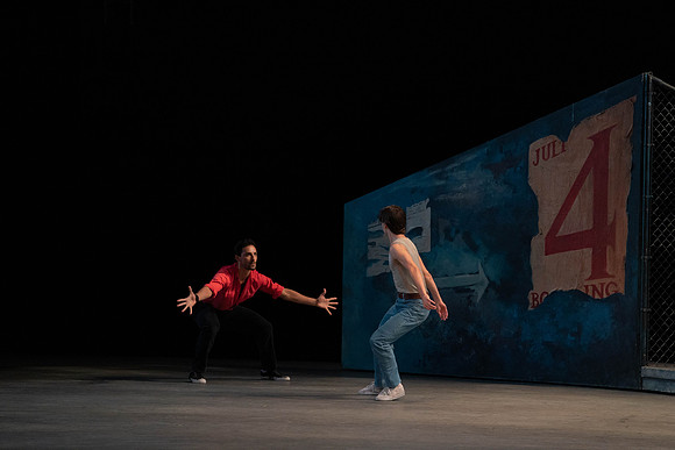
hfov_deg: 10.4
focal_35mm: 197
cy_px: 225
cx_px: 338
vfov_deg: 7.0
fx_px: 3694
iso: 3200
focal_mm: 197
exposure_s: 1/400
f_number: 4.5
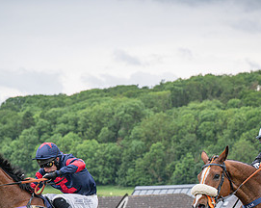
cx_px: 143
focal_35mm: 164
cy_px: 200
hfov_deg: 11.8
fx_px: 1265
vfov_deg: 9.3
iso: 400
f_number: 4
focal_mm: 70
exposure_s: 1/1600
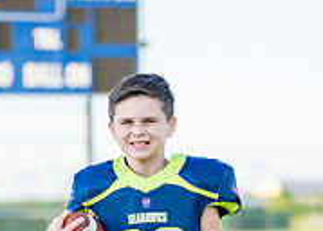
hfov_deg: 10.5
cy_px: 290
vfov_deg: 7.5
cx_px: 142
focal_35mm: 191
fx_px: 1753
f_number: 1.2
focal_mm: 50
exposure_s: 1/2000
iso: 160
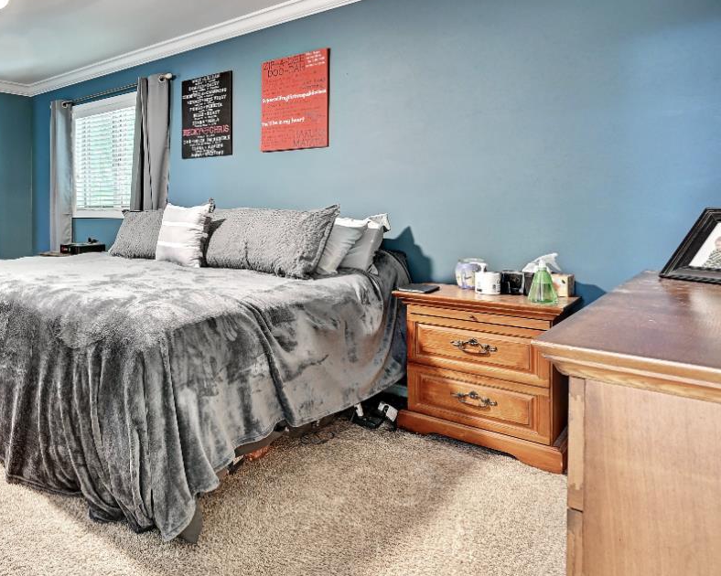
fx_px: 533
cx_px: 75
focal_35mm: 25
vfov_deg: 56.1
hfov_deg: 58.5
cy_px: 215
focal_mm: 14
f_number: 8
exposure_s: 2
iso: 400
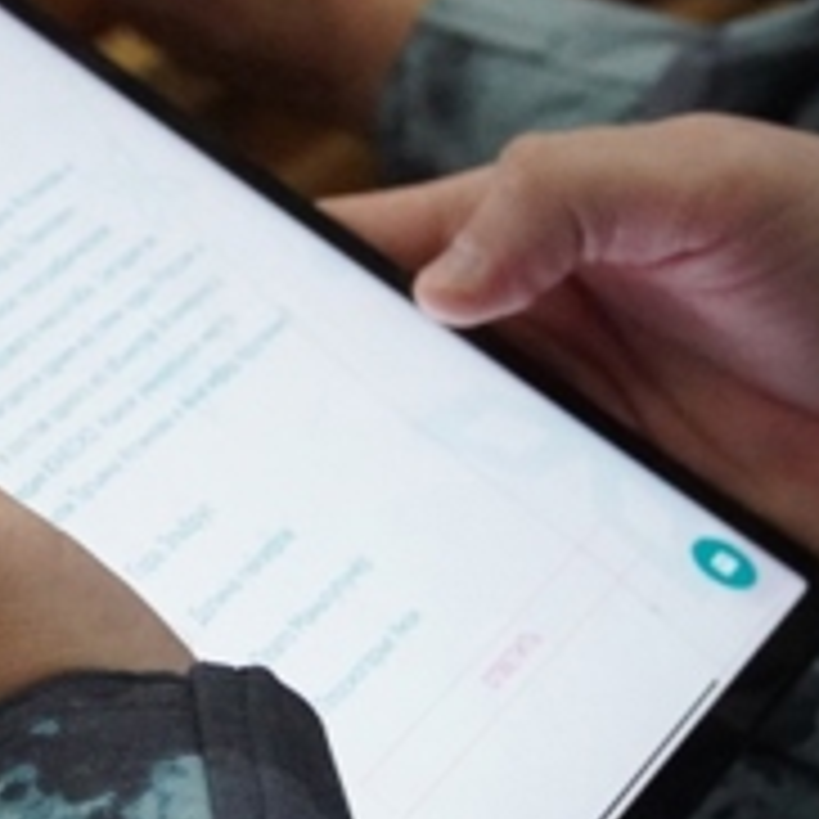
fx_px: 4497
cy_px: 608
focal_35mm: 168
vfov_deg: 10.4
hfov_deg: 10.3
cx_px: 52
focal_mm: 32
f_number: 4.5
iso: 6400
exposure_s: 1/200
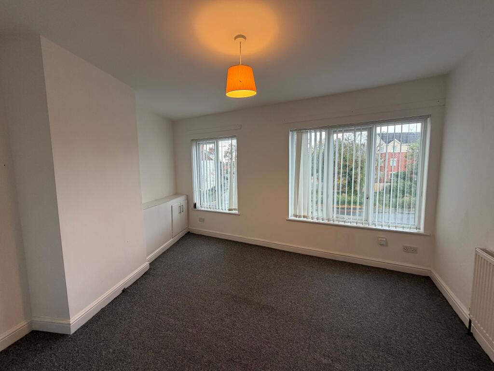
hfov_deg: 102.1
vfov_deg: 85.7
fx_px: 200
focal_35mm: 14
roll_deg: +0.5
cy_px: 186
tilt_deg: -5.6
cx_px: 247
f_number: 2.2
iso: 160
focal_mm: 2.22
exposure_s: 1/121
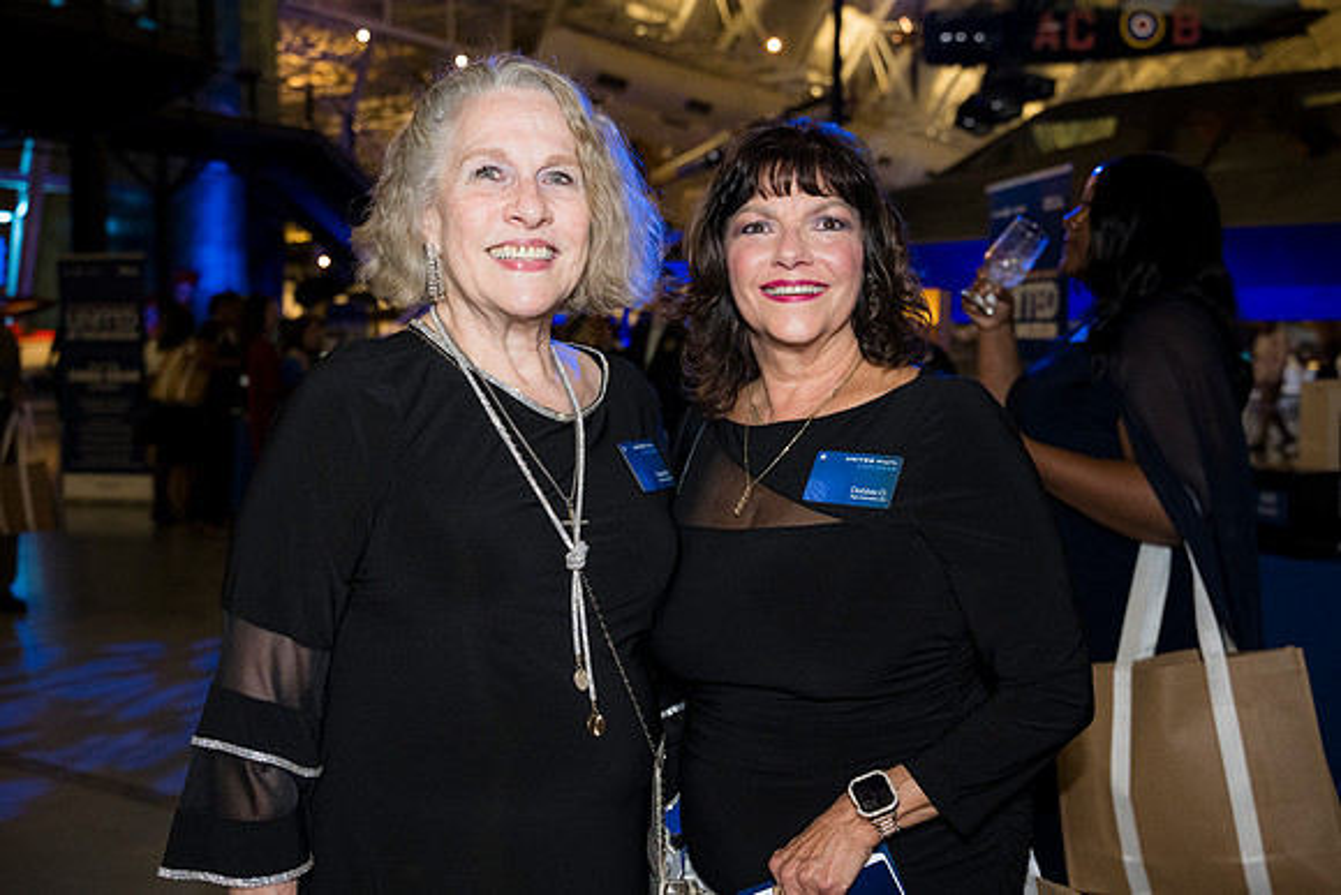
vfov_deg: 37.9
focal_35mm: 35
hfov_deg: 54.4
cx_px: 670
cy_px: 448
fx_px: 1304
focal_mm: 35
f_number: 4
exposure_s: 1/160
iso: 3200
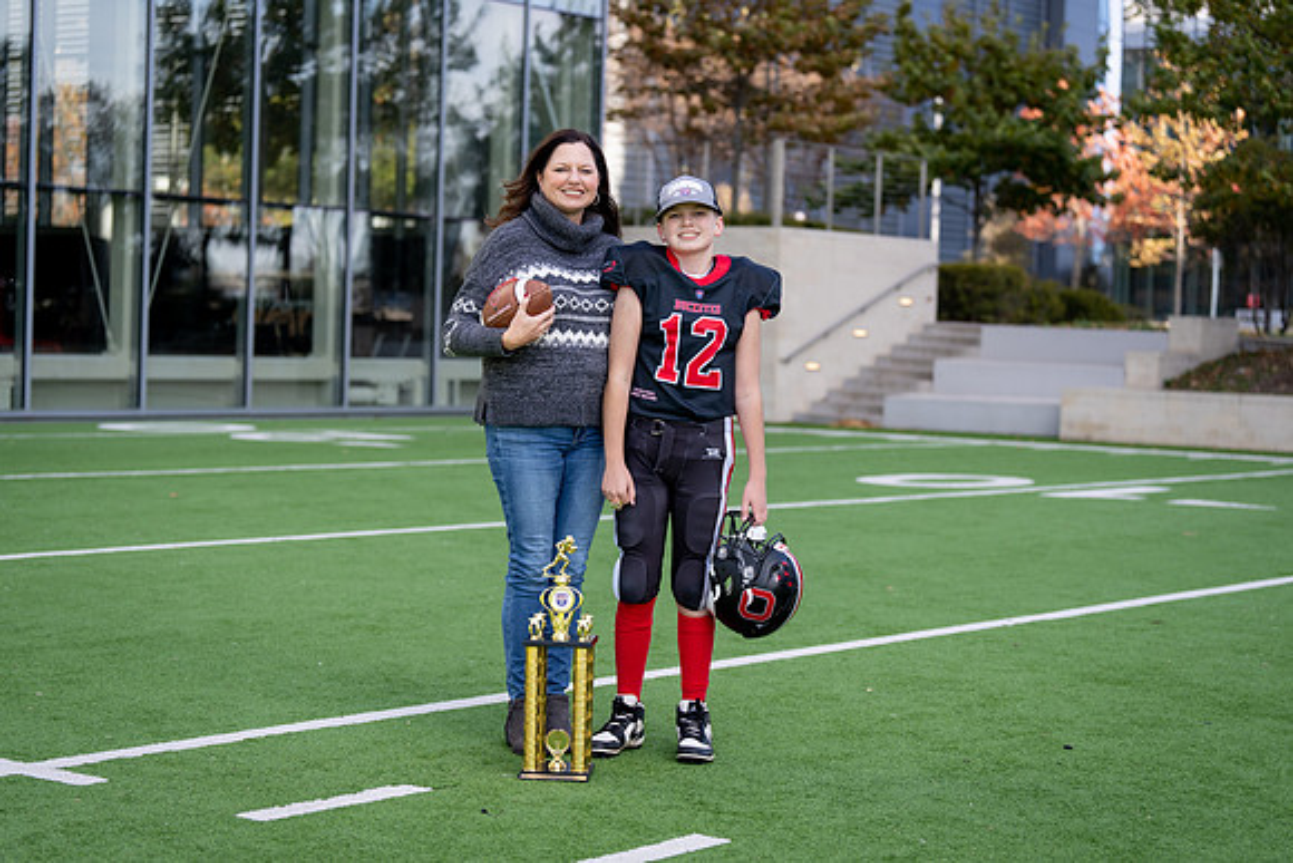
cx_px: 646
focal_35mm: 70
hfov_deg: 28.8
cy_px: 432
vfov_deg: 19.5
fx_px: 2515
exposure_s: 1/500
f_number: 2.8
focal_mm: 70
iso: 100
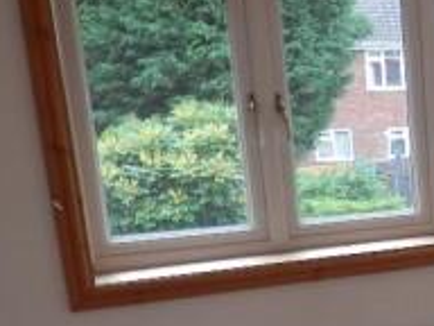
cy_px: 300
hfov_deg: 21.5
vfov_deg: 19.0
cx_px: 652
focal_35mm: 76
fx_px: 953
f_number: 3
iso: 80
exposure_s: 1/30
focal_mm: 4.5
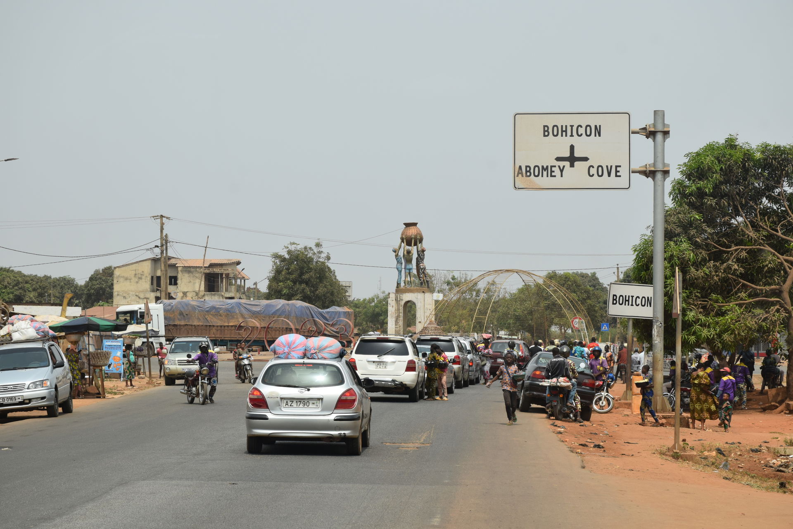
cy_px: 264
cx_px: 396
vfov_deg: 13.8
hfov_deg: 20.6
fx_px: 2181
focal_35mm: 99
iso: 200
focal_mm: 66
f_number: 11
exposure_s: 1/500
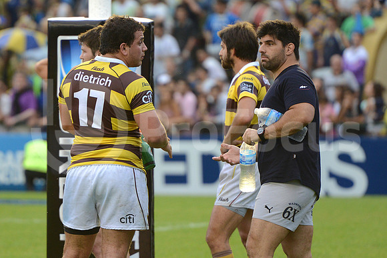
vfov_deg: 5.1
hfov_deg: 7.6
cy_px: 129
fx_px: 2903
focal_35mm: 270
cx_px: 194
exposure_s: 1/500
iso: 2000
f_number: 4
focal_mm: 270
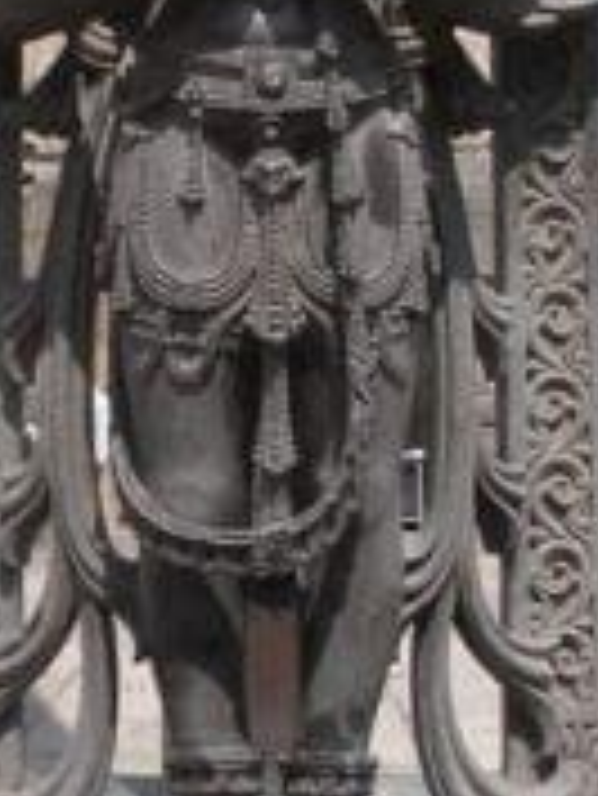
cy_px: 225
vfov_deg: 20.3
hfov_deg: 15.4
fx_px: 2209
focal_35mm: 96
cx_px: 243
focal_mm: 7.8
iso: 100
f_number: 8
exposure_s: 1/350
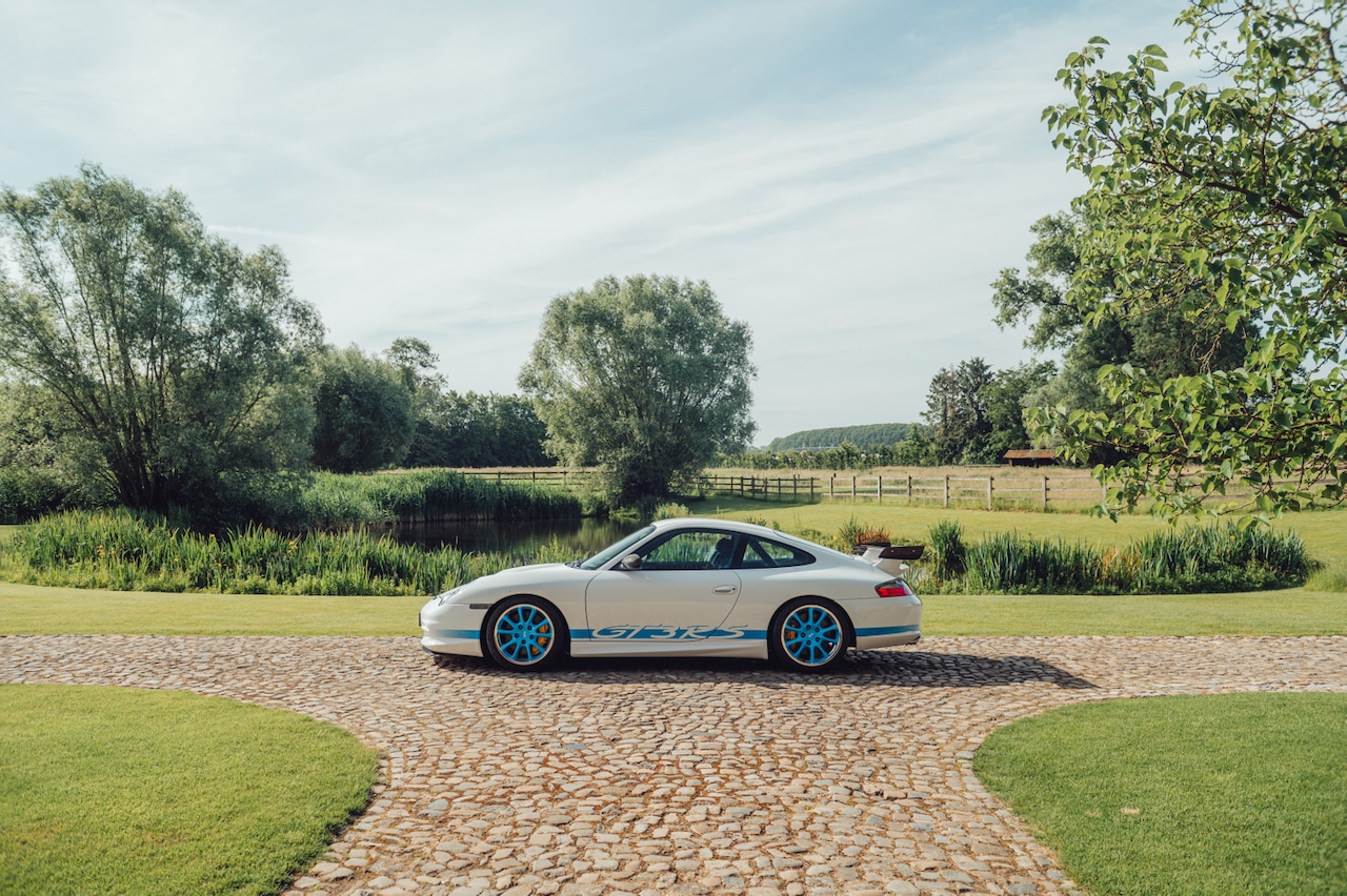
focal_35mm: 29
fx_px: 1084
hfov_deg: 63.7
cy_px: 448
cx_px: 674
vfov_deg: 44.9
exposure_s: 1/160
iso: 100
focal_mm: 29
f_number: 4
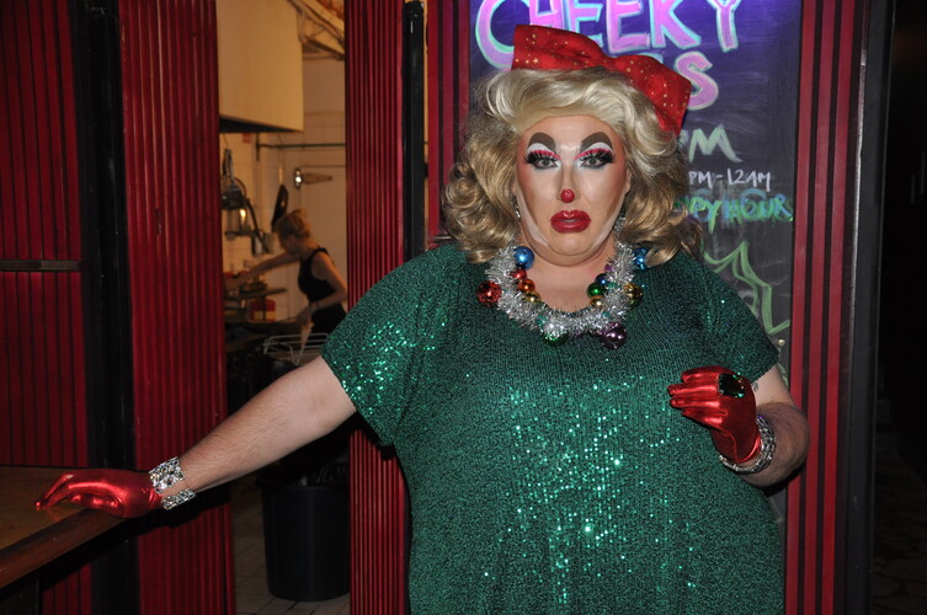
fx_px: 1080
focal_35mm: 42
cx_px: 464
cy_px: 308
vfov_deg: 31.8
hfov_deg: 46.5
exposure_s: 1/60
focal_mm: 28
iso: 800
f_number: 4
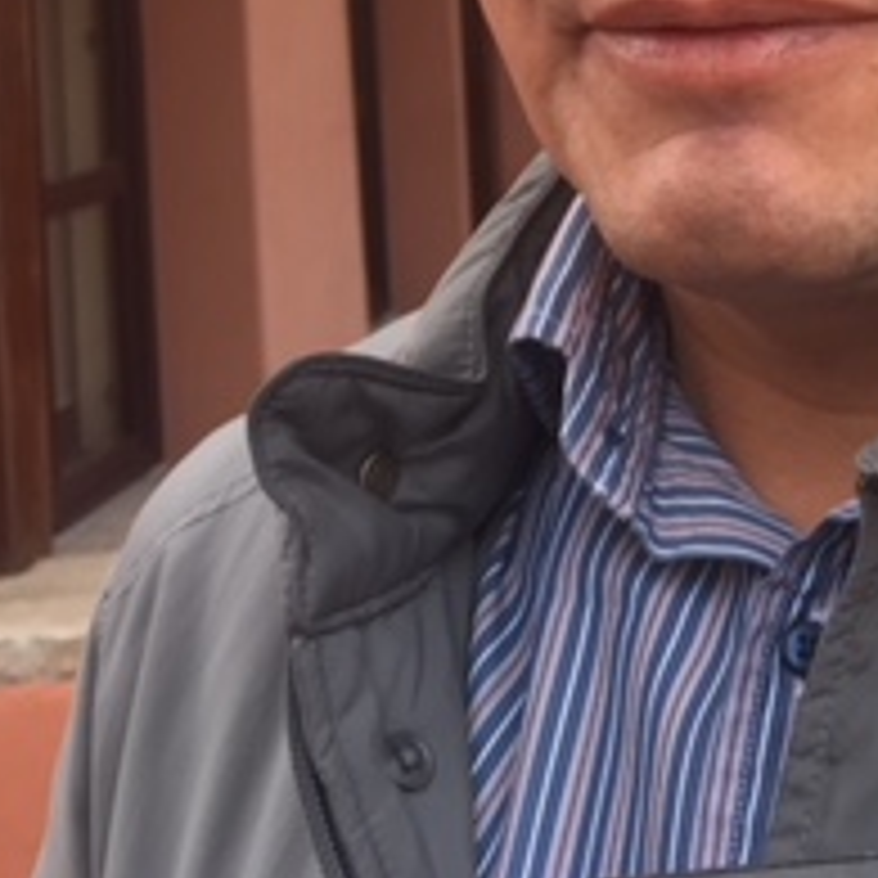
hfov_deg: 19.6
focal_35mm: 84
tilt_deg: +2.3
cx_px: 1009
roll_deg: +0.9
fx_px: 2410
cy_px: -122
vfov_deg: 19.6
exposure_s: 1/184
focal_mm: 4.15
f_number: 2.2
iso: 25
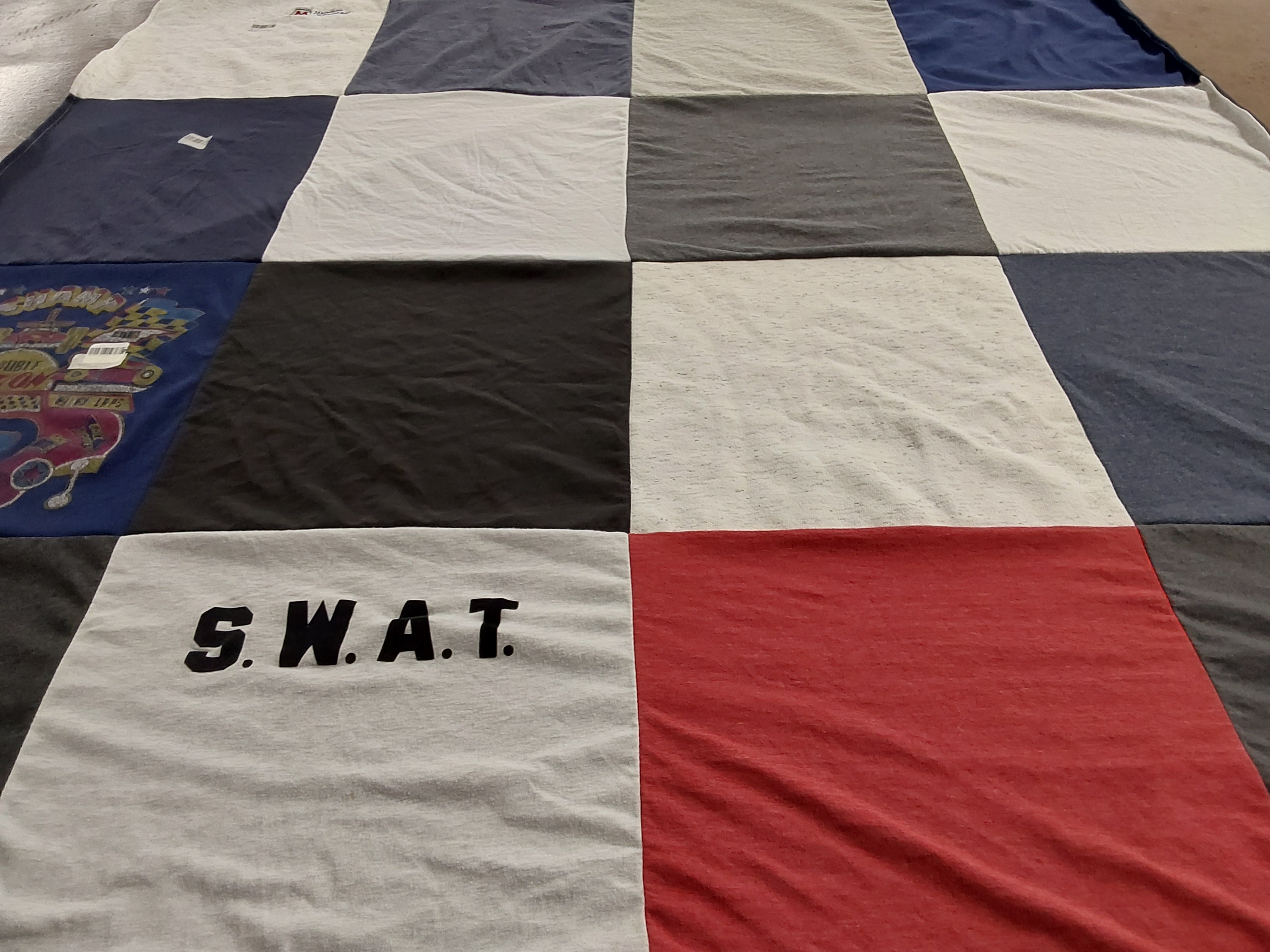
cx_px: 635
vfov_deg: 49.7
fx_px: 1027
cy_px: 476
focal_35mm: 28
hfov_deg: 63.4
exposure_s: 1/60
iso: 80
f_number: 1.9
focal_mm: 2.91
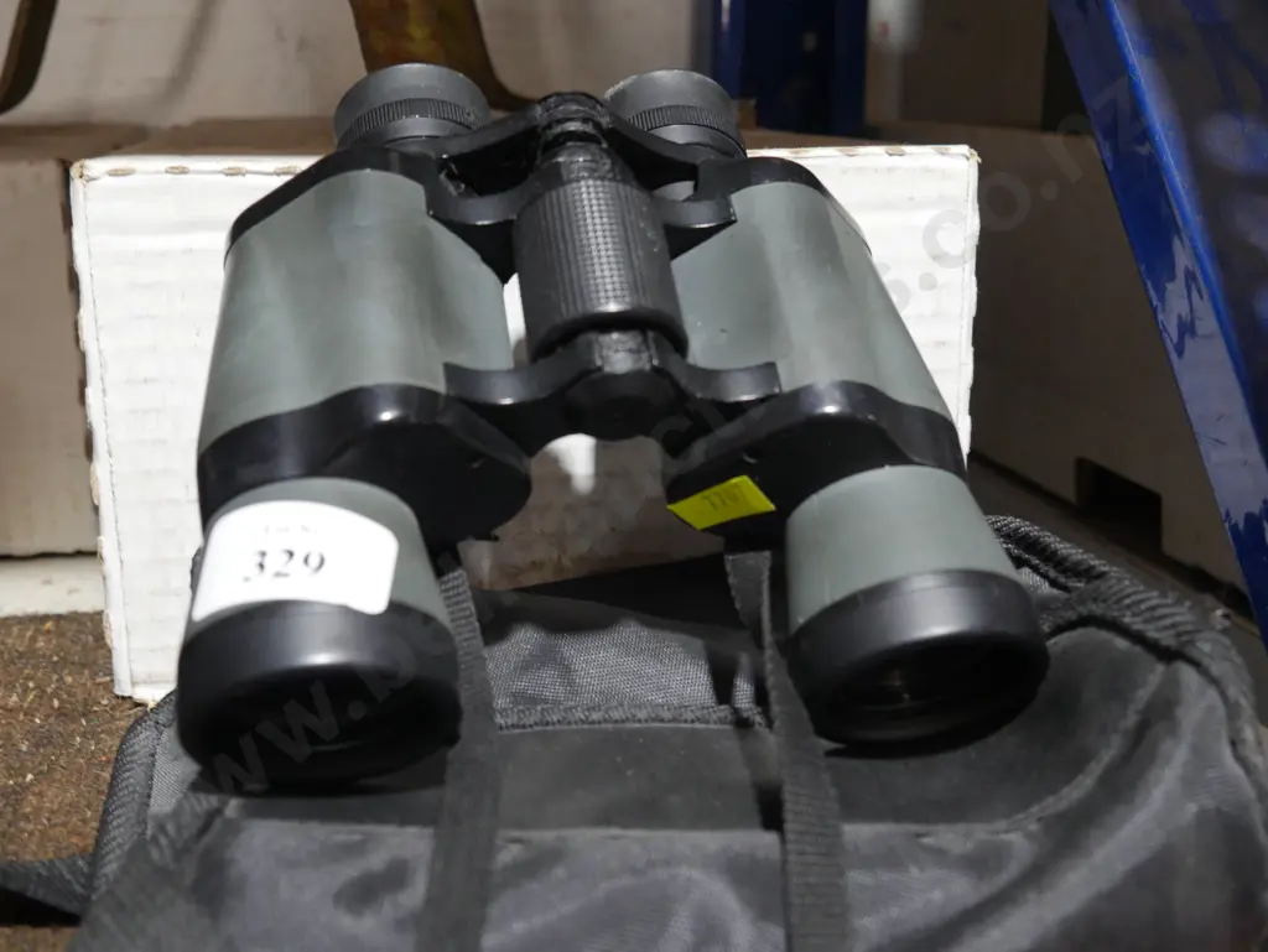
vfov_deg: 36.0
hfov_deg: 46.8
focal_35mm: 40
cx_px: 634
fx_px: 1466
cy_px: 476
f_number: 4.5
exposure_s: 1/60
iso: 1000
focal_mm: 20
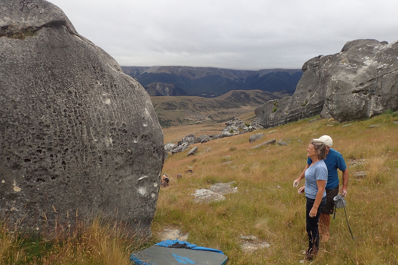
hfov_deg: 67.4
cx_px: 203
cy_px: 132
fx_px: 299
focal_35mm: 27
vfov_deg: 47.9
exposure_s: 1/400
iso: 100
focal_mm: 4.5
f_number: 2.8
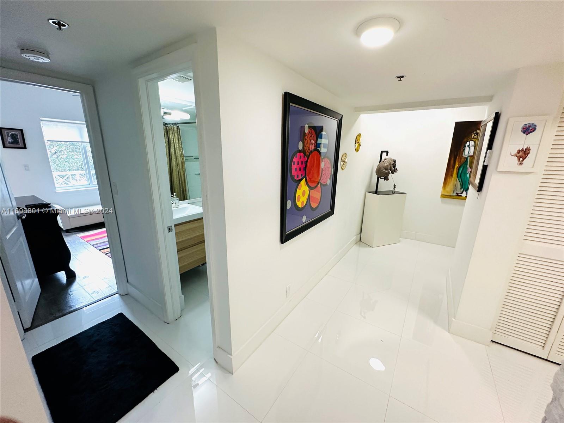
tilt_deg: -15.8
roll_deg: -1.0
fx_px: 228
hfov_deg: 102.1
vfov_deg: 85.7
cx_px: 282
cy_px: 212
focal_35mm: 14
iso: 200
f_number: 2.2
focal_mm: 2.22
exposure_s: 1/120
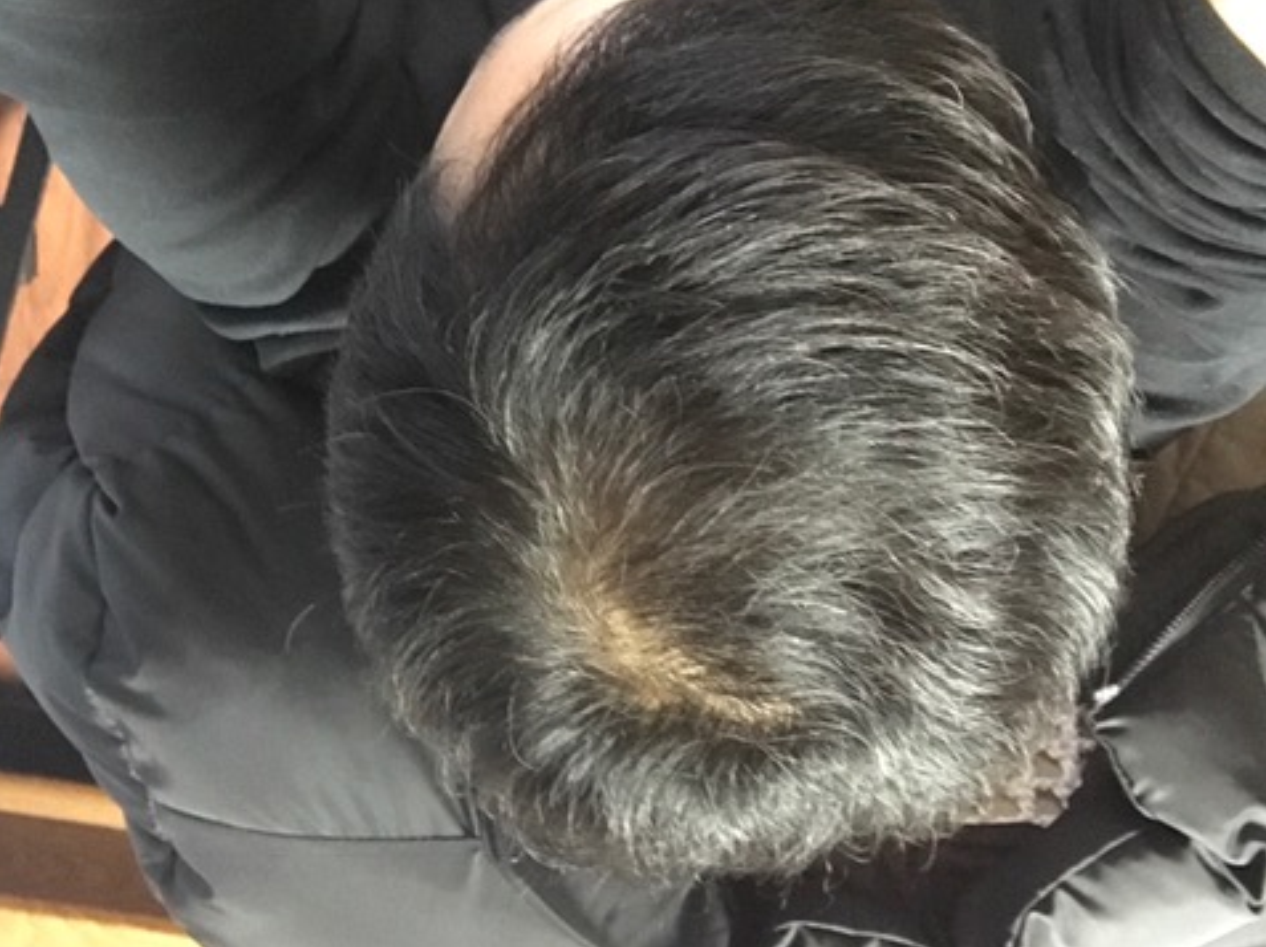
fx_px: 1571
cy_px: 443
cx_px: 630
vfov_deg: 33.5
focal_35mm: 43
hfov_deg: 43.9
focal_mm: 2.87
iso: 1000
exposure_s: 1/15
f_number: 2.2
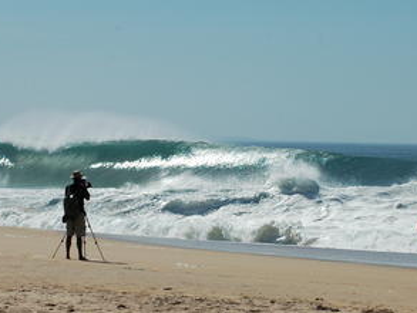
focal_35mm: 189
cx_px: 255
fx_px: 2278
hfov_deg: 10.5
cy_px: 87
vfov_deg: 7.9
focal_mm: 70
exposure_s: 1/640
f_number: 11
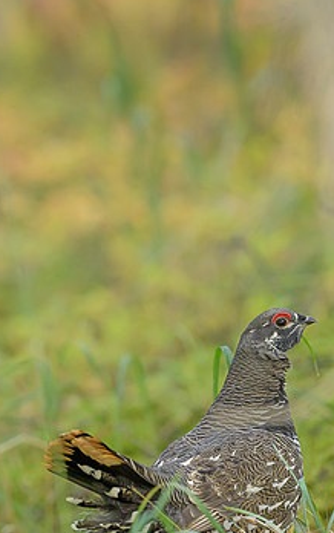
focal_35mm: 865
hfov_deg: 1.5
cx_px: 309
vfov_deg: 2.4
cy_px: 343
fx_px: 12577
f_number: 4
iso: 1600
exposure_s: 1/500
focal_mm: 400
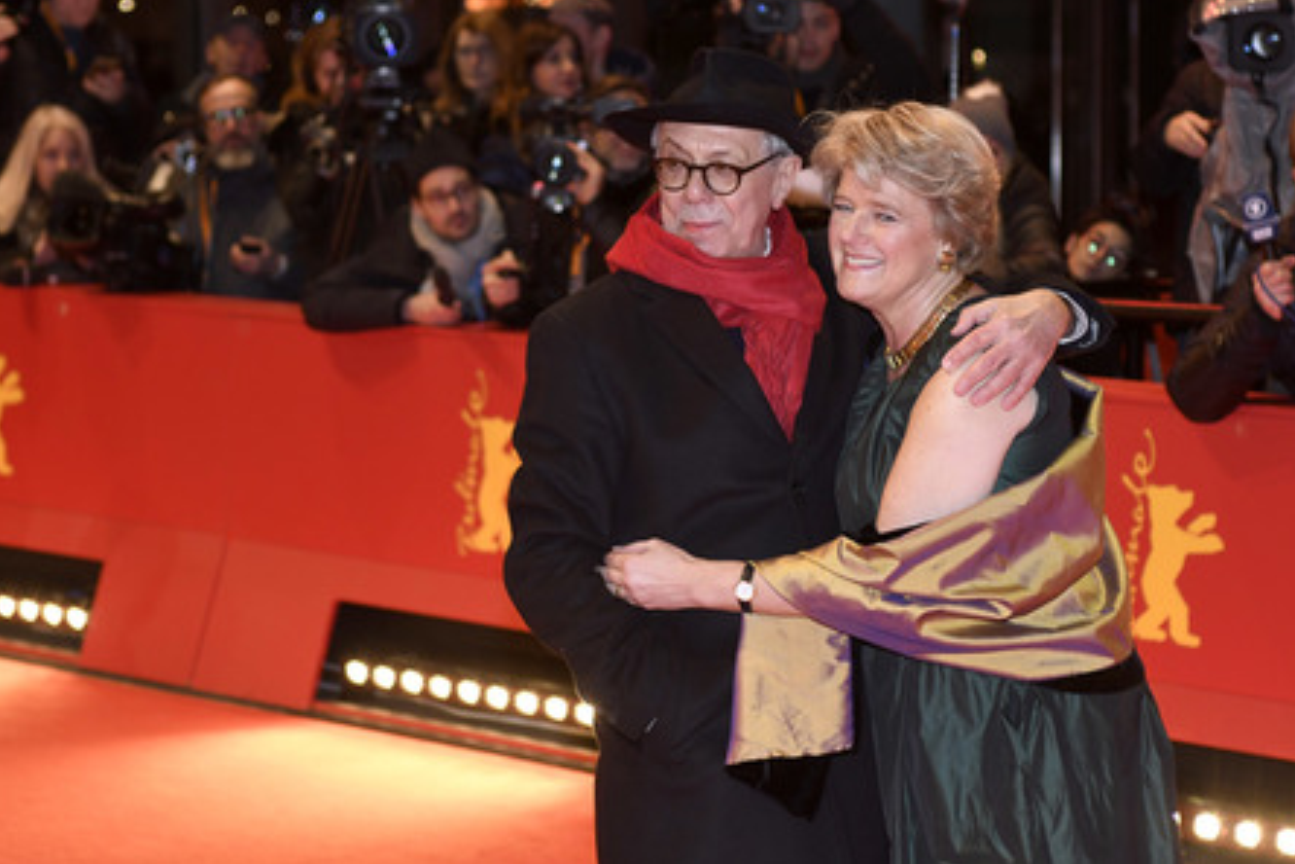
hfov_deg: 28.5
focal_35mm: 71
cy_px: 432
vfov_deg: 19.2
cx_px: 652
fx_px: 2554
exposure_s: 1/400
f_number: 4
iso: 1250
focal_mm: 70
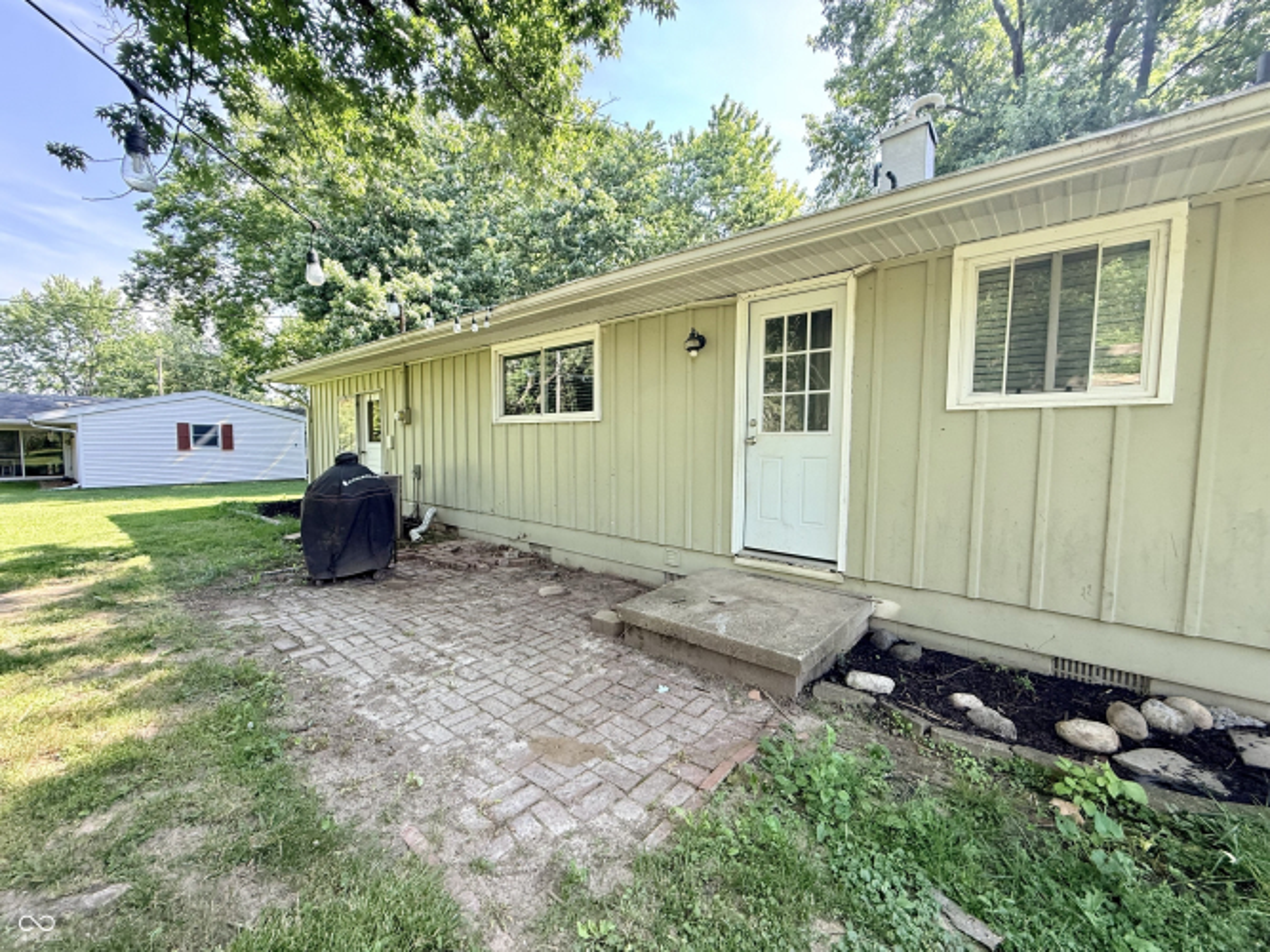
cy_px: 476
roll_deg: -0.7
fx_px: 514
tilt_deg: -3.3
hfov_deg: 102.1
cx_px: 635
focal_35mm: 14
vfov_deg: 85.7
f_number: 2.2
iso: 50
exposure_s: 1/134
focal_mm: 2.22
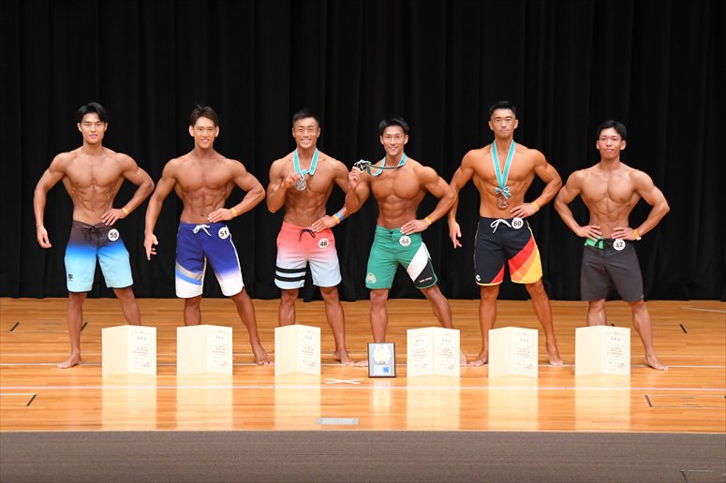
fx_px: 3386
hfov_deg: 12.2
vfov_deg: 8.2
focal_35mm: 168
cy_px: 242
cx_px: 363
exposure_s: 1/400
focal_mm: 112
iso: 4000
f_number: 5.6
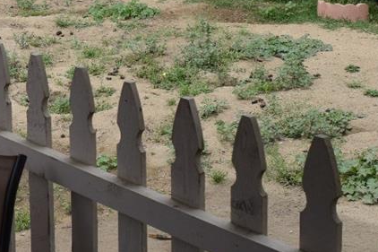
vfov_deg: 14.1
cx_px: 1
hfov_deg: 20.6
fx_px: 1008
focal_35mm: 96
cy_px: 37
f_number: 9
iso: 200
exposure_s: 1/400
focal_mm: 18
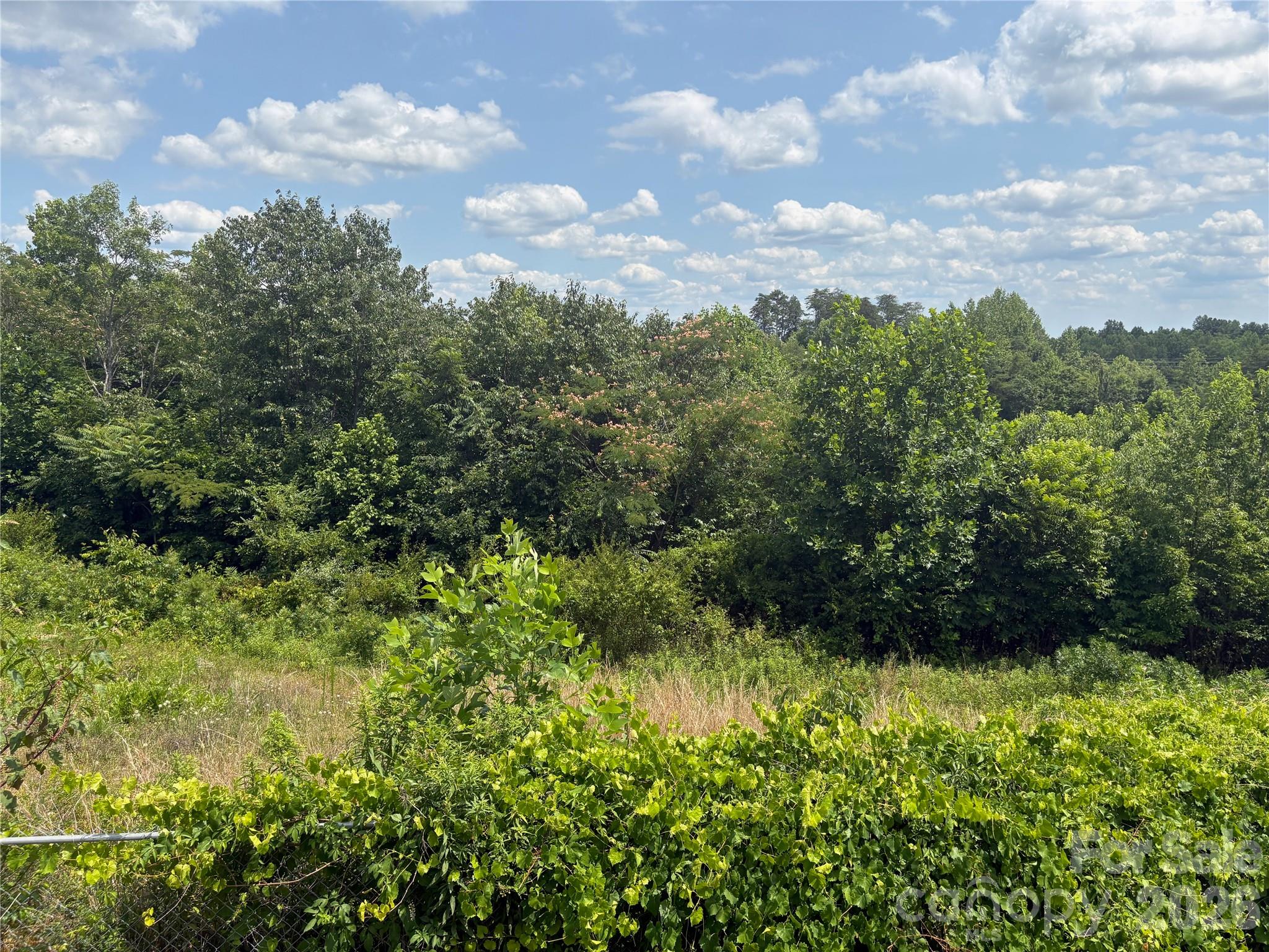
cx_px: 634
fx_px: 953
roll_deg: -0.9
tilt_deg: -4.8
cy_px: 476
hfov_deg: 67.3
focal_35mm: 26
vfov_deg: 53.1
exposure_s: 1/3125
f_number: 1.6
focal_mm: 5.96
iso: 50
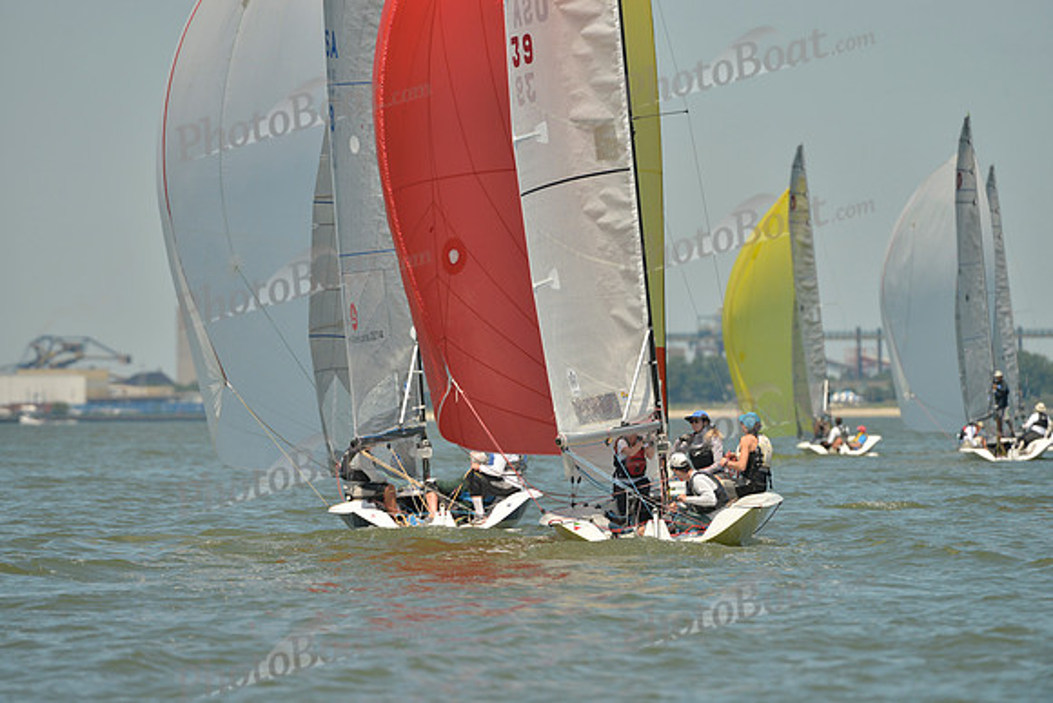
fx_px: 11702
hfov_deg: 5.2
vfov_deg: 3.4
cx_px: 526
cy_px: 352
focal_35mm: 400
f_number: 6.3
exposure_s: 1/1250
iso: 200
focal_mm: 400
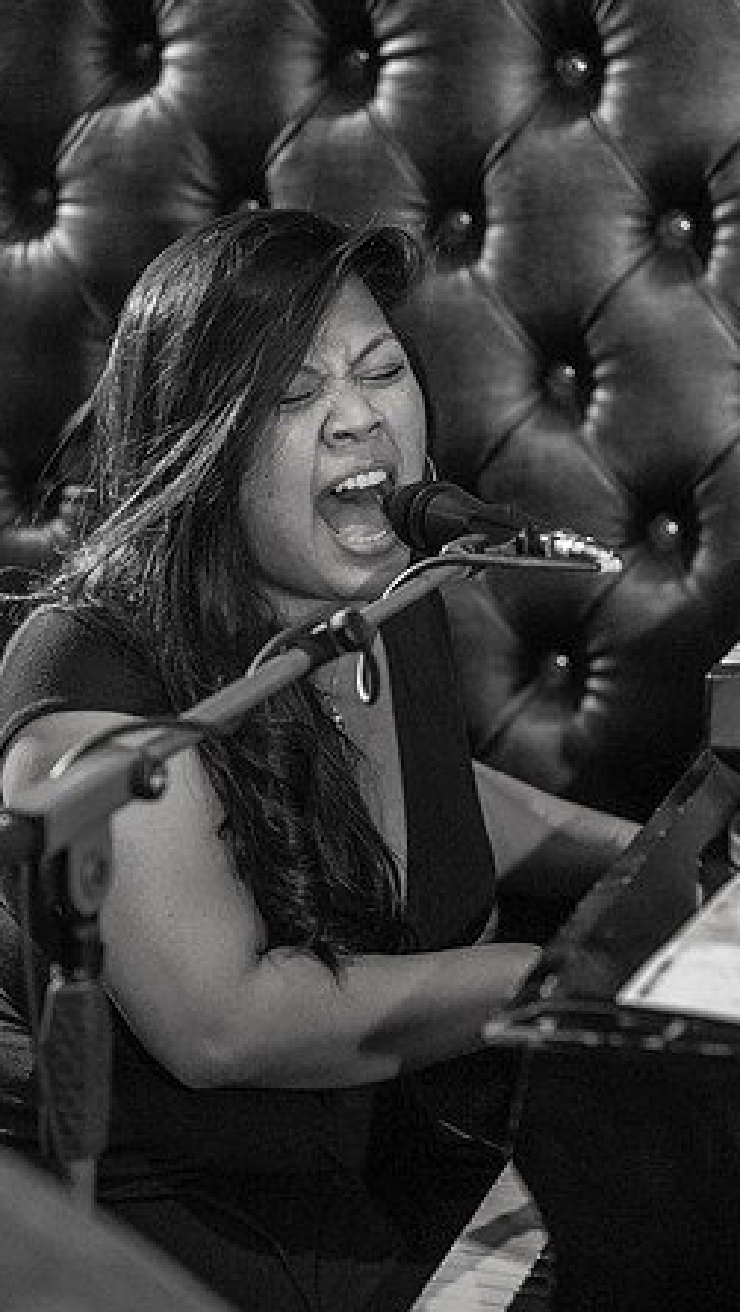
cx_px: 383
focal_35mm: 127
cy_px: 660
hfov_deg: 9.6
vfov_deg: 16.9
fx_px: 4421
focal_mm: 120
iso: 6400
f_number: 4
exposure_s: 1/200
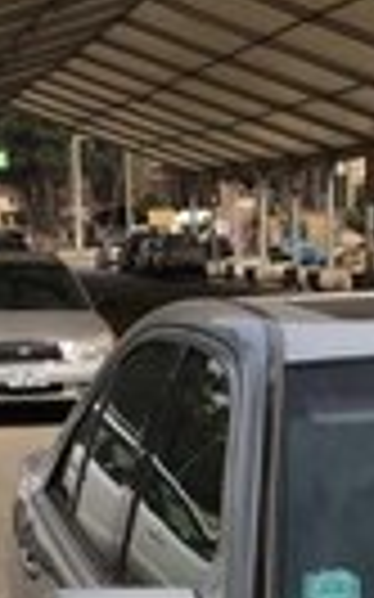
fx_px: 1877
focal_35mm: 115
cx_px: 460
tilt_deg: -23.7
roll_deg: +1.4
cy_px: 877
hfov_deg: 11.1
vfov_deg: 16.6
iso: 32
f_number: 2.2
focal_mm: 4.15
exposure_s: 1/1953
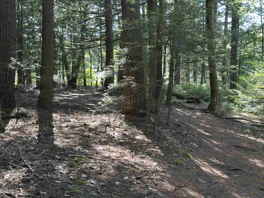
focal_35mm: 48
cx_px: 132
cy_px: 99
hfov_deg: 39.7
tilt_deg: -1.8
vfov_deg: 30.3
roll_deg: +0.8
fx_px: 366
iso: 80
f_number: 1.78
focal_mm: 6.86
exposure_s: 1/81
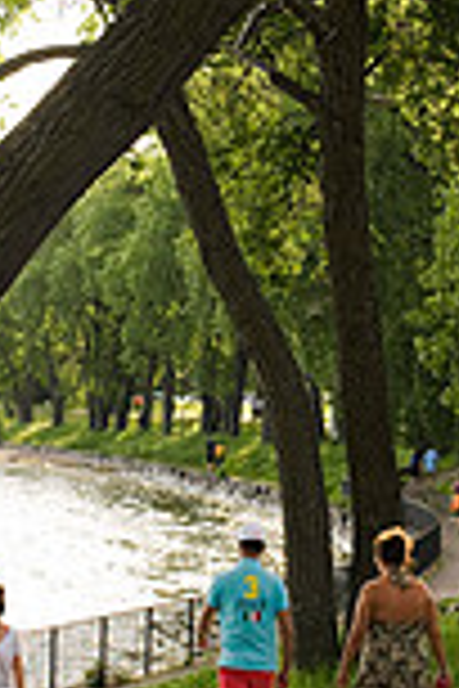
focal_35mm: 147
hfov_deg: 9.3
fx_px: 2811
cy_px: 198
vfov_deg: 13.9
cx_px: 281
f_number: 5.6
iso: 200
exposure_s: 1/200
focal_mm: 50
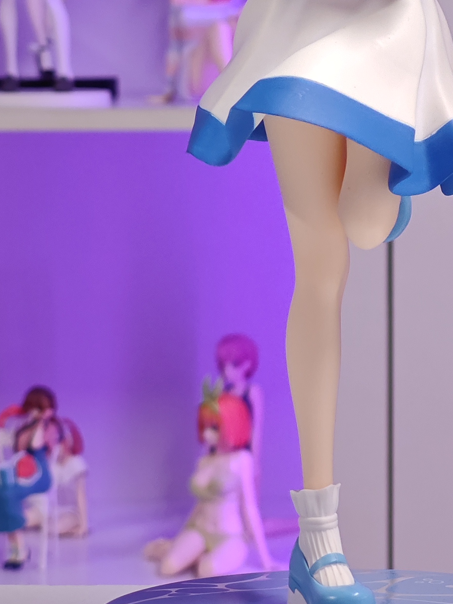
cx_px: 407
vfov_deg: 11.9
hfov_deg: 8.9
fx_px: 2896
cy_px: 153
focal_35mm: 166
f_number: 2.4
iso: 800
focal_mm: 7.48
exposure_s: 1/33.3
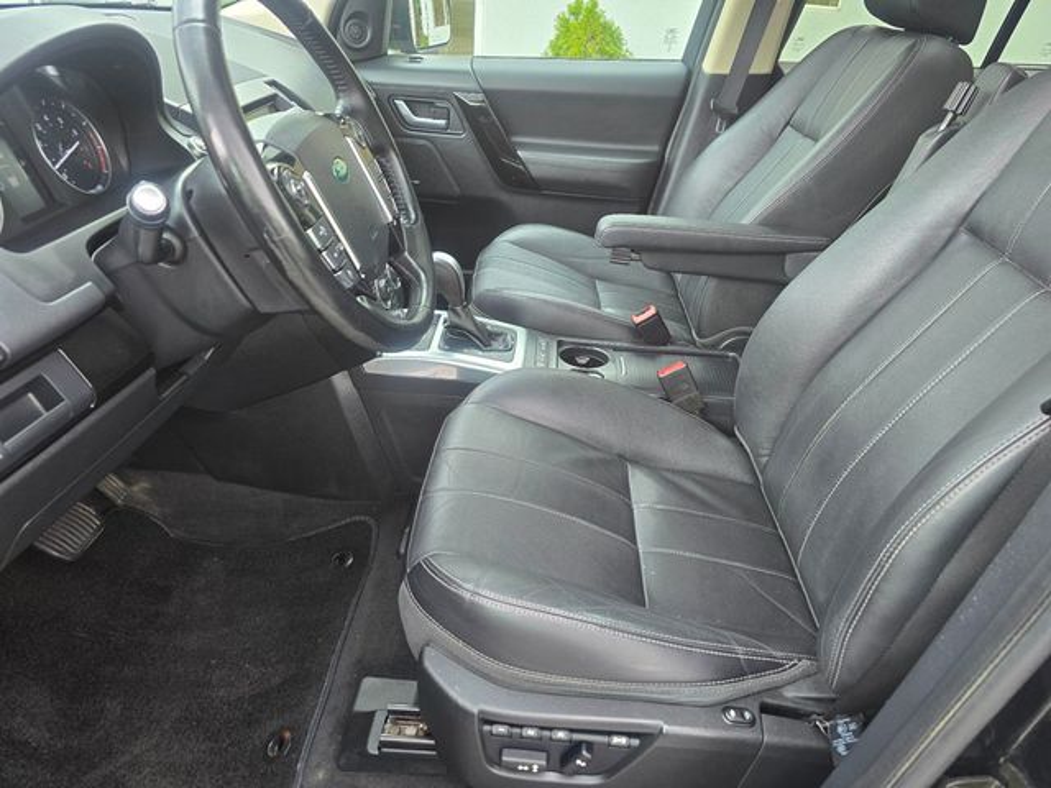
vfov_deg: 58.9
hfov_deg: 73.9
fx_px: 698
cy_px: 394
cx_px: 526
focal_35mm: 23
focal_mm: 6.3
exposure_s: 1/120
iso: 160
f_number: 1.7
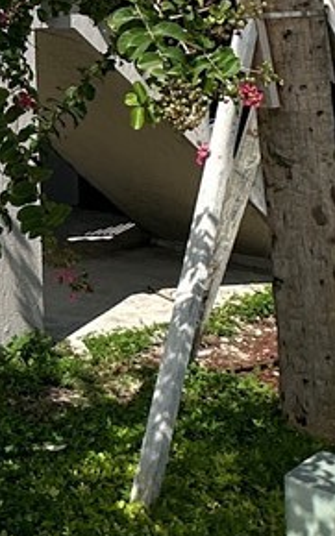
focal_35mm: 82
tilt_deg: +12.5
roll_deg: -1.2
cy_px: -255
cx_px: -270
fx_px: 1199
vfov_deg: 21.4
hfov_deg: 14.1
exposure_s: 1/2506
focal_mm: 2.22
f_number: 2.2
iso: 50
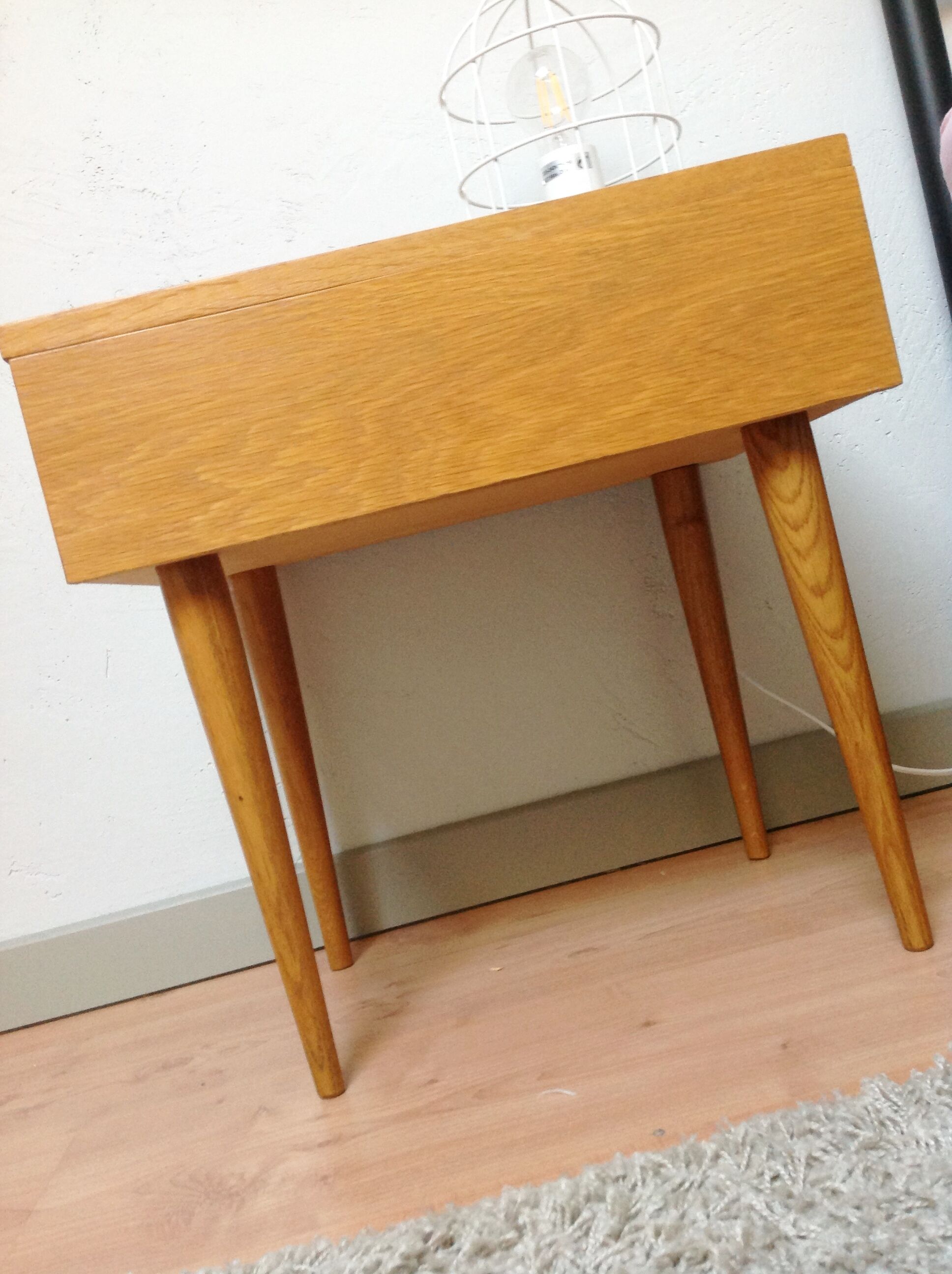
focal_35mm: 35
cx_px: 476
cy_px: 637
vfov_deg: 52.7
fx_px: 1287
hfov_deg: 40.6
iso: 160
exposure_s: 1/15
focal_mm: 4.28
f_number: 2.4
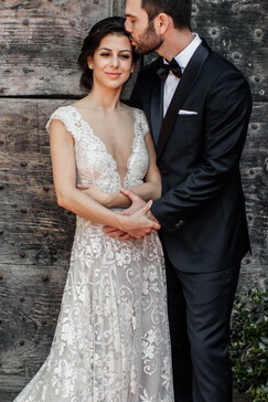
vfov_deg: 23.9
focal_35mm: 85
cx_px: 138
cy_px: 218
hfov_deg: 16.1
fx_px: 948
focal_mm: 35
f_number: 2.2
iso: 125
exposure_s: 1/1250
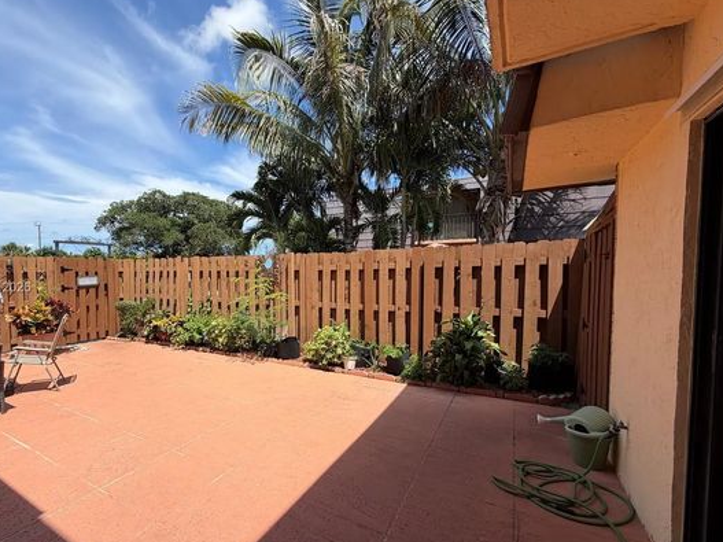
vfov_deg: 74.6
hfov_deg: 90.2
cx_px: 299
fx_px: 355
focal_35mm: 17
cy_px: 288
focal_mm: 2.22
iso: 20
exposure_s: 1/809
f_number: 2.2
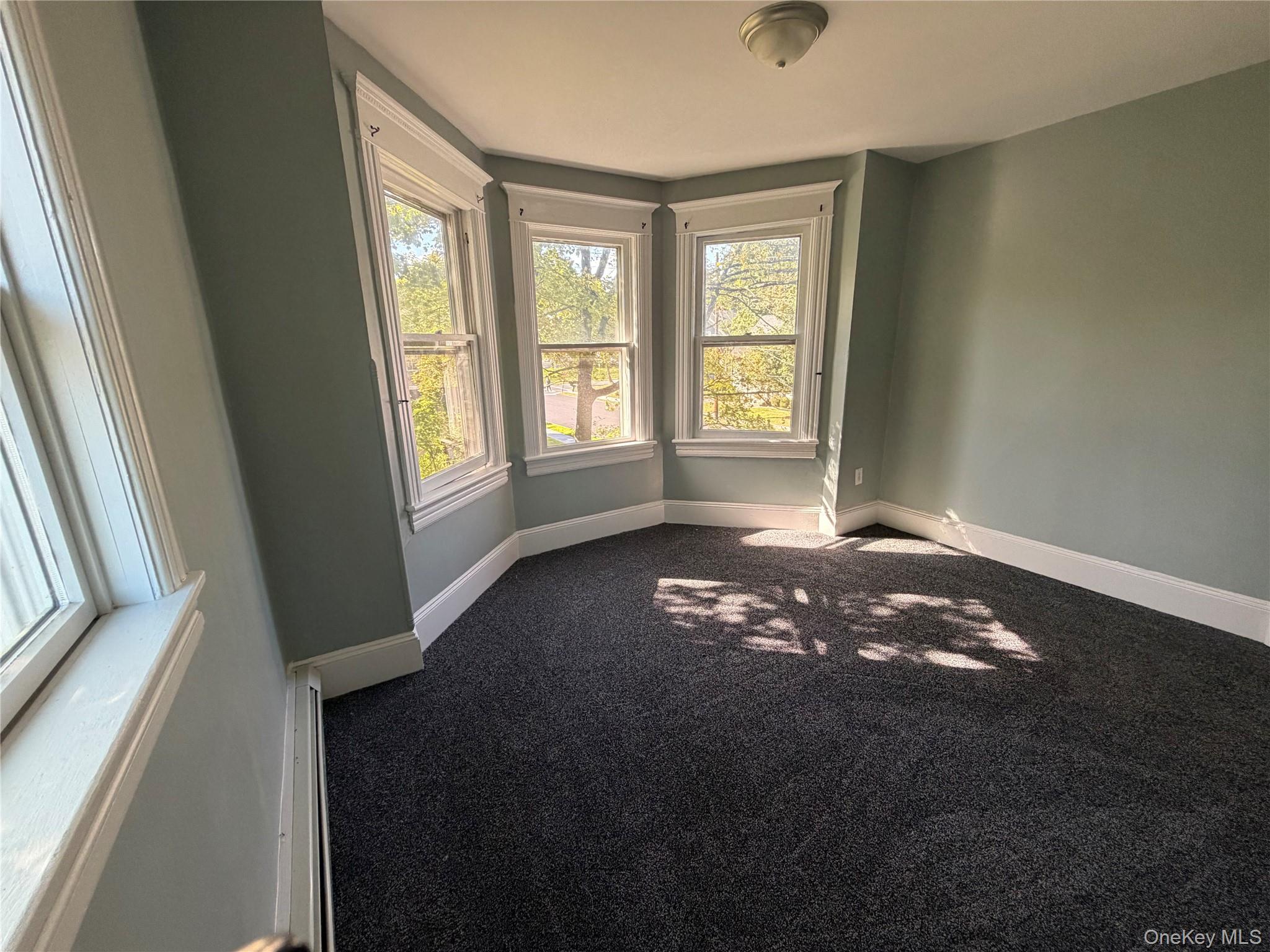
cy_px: 476
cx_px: 635
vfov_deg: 85.7
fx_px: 514
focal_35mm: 14
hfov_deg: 102.1
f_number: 2.2
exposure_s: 1/121
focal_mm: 2.22
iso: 200
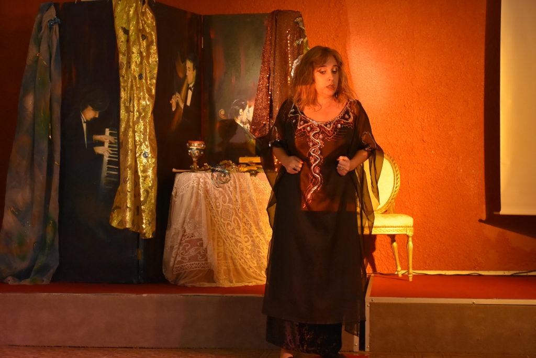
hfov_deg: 28.1
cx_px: 268
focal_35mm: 72
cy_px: 179
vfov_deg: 18.9
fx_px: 1072
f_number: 4.5
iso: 3200
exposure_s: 1/40
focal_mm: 48
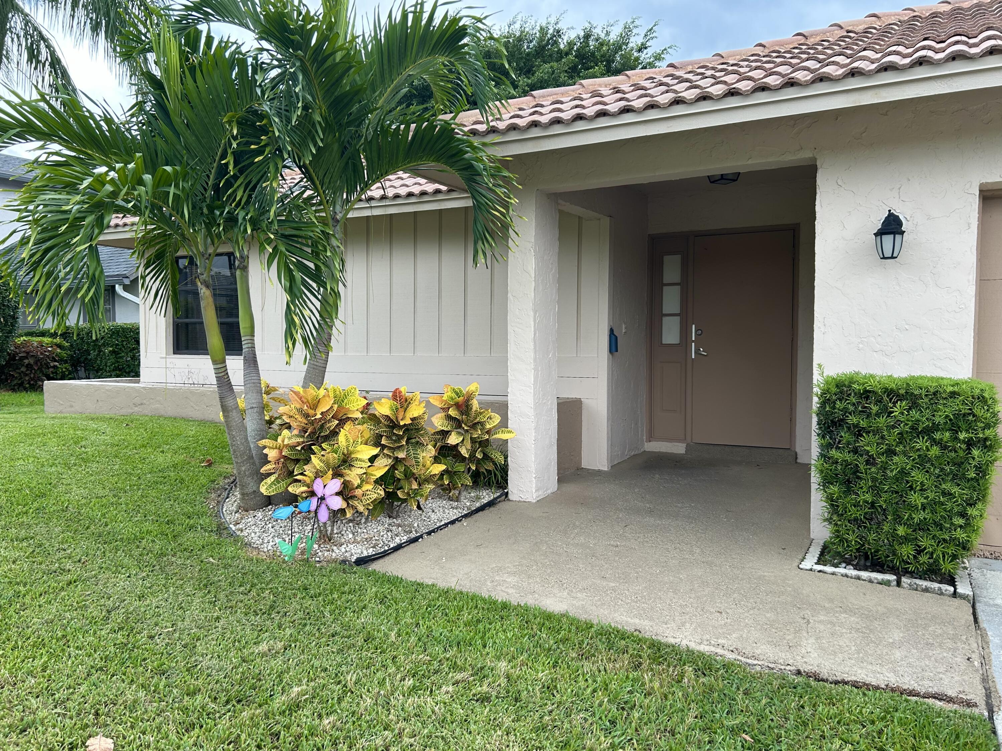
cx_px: 501
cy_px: 376
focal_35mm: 26
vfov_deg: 53.1
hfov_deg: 67.3
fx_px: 752
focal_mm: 5.7
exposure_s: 1/597
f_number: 1.5
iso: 50
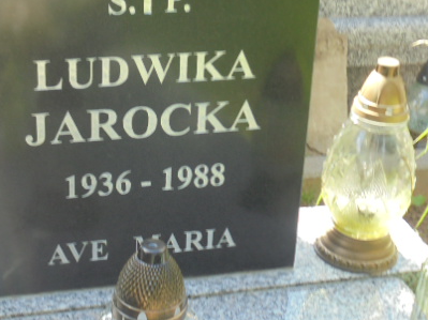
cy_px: 135
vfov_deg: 21.3
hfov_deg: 28.0
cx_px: 146
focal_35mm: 69
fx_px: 853
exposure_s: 1/80
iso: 100
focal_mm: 7.8
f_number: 4.5
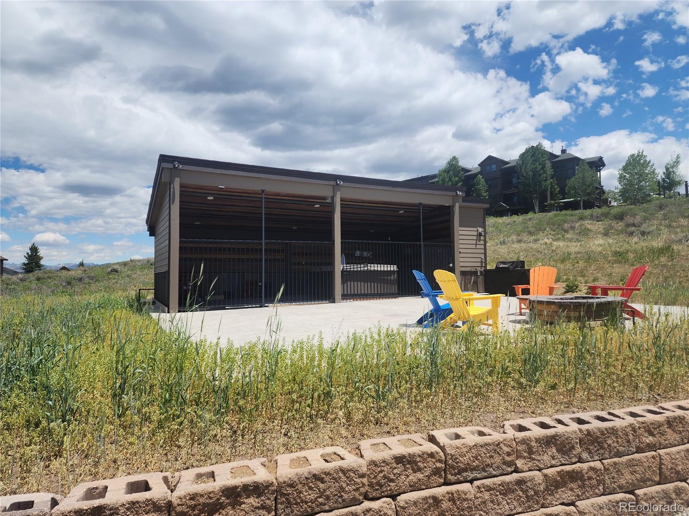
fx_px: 458
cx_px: 344
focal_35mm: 23
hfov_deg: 73.9
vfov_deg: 58.9
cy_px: 258
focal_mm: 6.4
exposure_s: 1/1641
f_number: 1.8
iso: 12
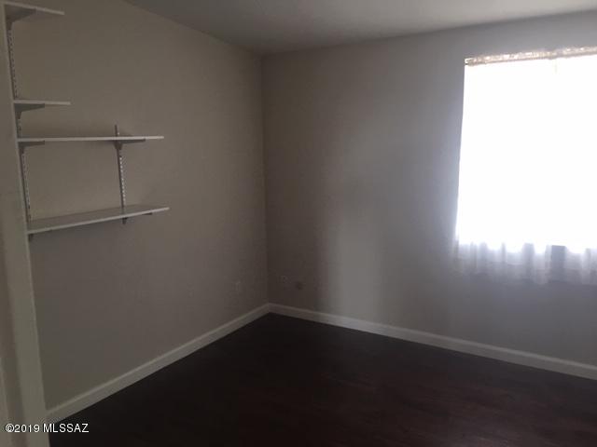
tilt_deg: -9.2
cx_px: 298
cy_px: 224
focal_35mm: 29
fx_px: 500
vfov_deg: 48.2
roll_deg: +1.5
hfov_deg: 61.7
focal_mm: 4.15
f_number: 2.2
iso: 32
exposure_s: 1/15
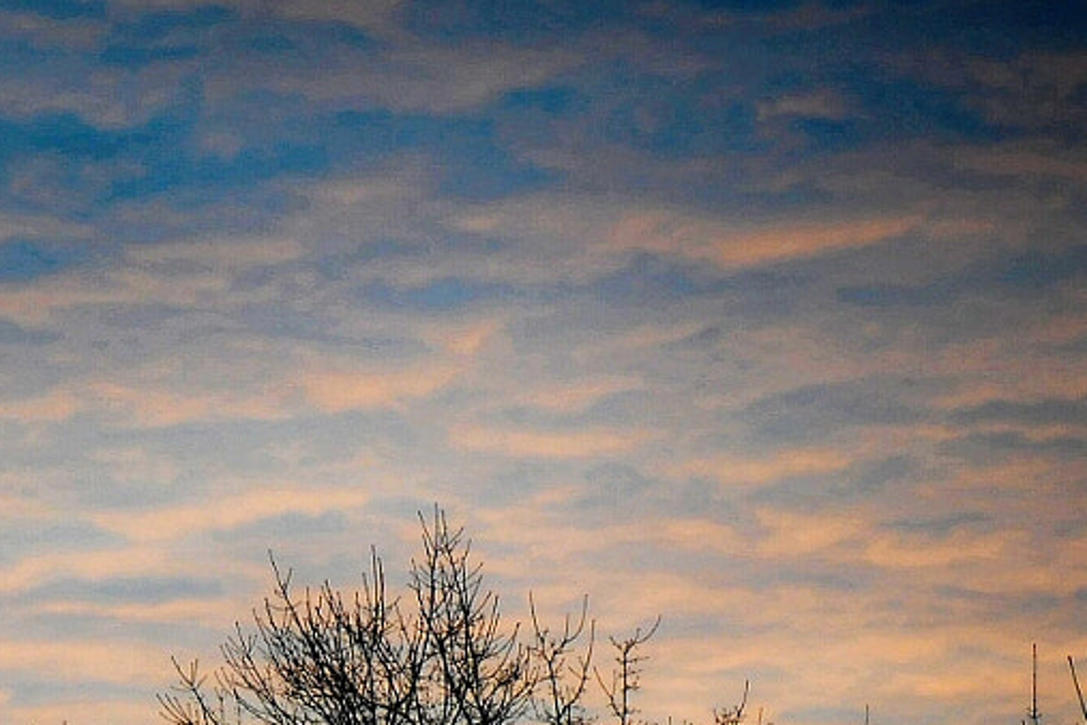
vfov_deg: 6.0
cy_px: 981
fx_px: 6854
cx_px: -508
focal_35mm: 227
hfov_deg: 8.9
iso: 800
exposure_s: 1/125
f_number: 5.6
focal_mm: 48
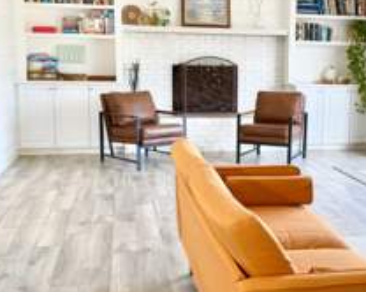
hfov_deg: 34.3
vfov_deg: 28.1
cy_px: 136
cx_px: 260
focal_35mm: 54
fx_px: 584
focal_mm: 6.76
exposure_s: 1/145
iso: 200
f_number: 1.78
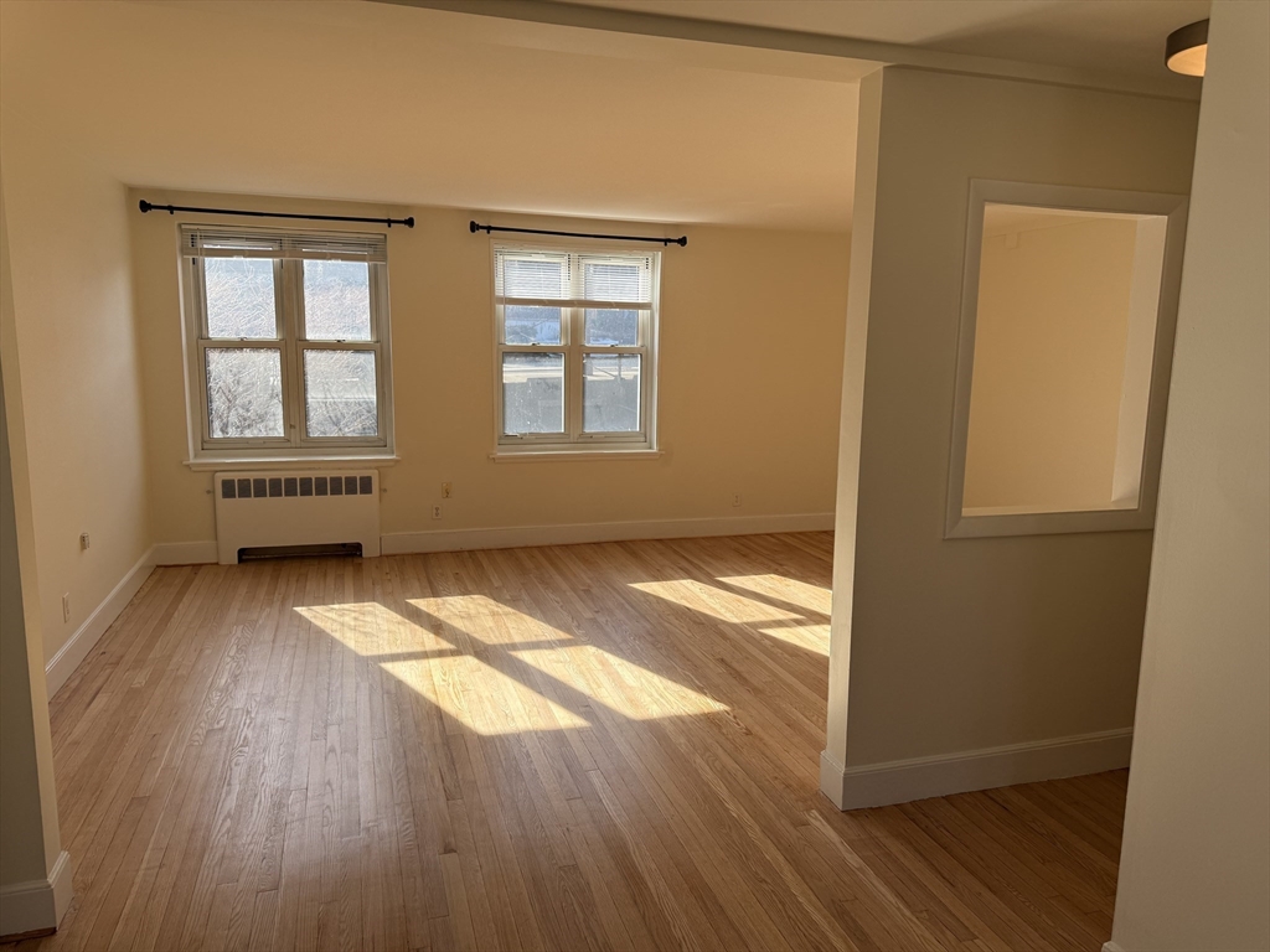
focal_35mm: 24
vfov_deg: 56.8
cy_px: 476
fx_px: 881
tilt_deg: -7.8
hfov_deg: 71.6
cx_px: 635
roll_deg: -1.4
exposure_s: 1/831
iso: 100
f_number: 1.78
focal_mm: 6.76
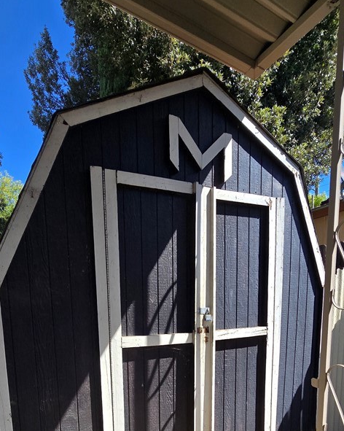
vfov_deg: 67.7
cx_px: 146
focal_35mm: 22
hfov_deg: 62.8
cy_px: 347
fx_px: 280
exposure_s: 1/2000
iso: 80
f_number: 2.2
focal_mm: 2.2
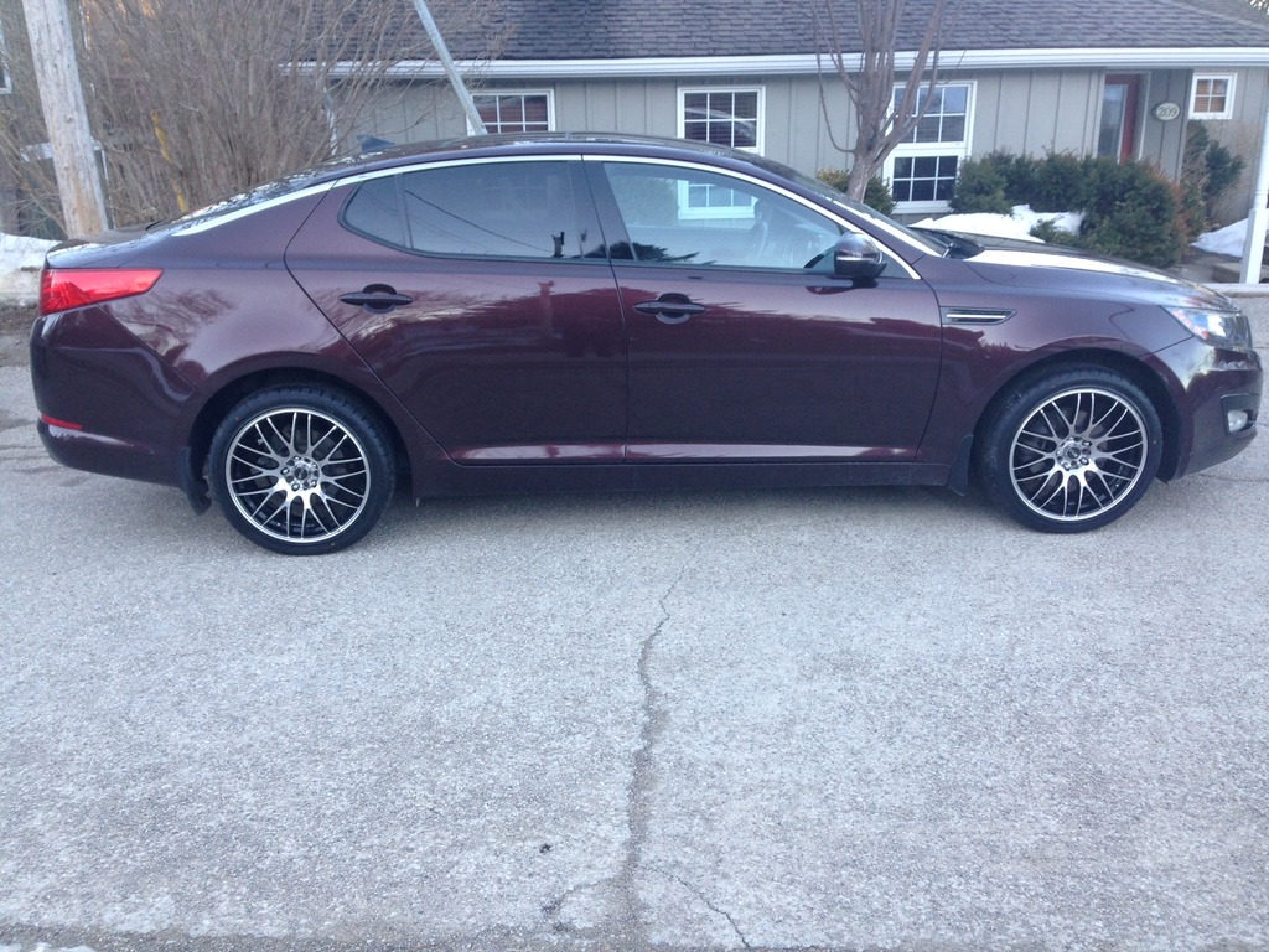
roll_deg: -2.1
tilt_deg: -21.9
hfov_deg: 55.4
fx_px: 1210
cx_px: 634
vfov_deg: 42.9
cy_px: 476
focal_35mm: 33
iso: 64
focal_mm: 4.12
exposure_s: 1/60
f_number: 2.4
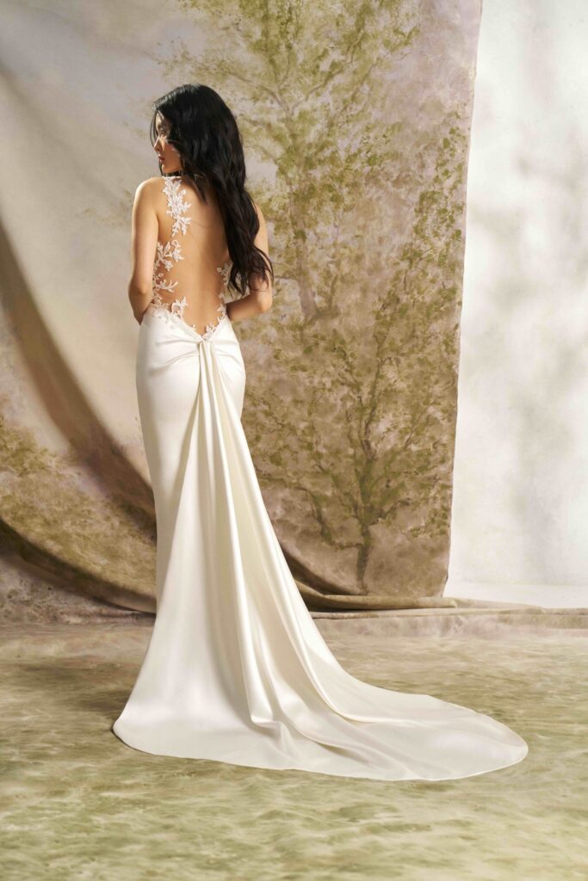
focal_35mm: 61
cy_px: 440
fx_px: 1494
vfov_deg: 32.9
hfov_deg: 22.3
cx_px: 294
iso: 800
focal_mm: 61
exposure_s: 1/160
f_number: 5
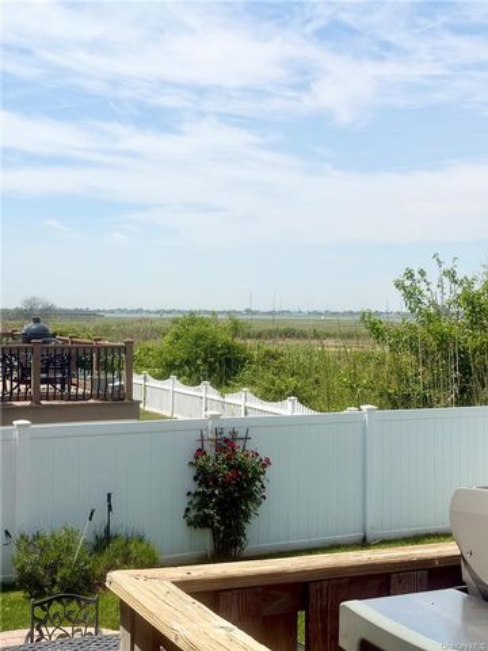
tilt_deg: -1.1
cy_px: 326
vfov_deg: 39.7
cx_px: 244
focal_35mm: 48
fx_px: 902
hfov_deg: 30.3
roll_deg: -0.3
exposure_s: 1/8772
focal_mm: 6.76
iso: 64
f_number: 1.78
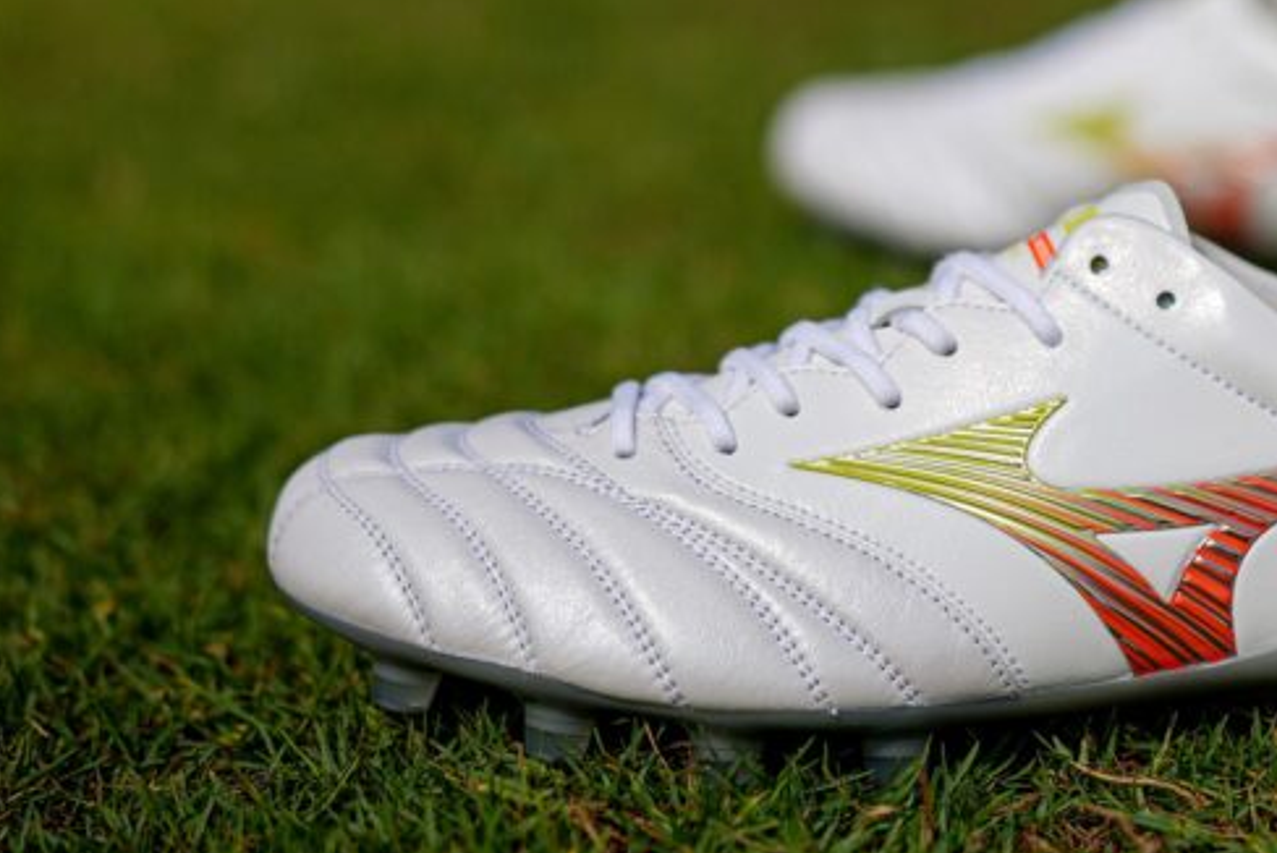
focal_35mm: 86
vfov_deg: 15.8
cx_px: 1091
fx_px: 3052
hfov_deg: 23.2
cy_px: 141
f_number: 1.4
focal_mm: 35
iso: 125
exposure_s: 1/2000
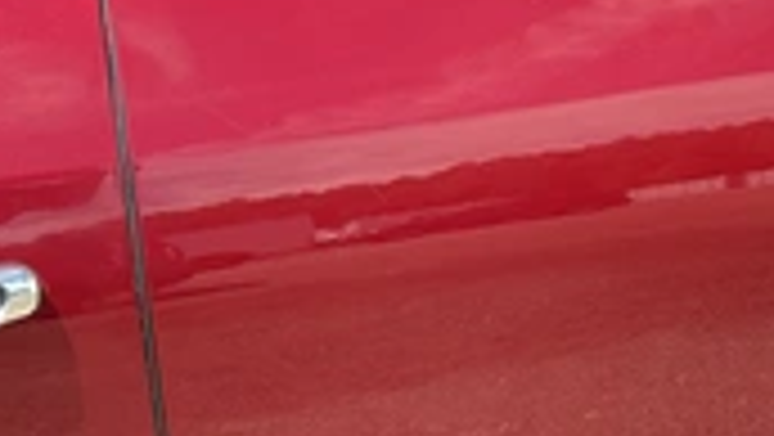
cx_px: 783
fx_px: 1458
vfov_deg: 16.9
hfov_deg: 27.9
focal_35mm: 71
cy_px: 324
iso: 25
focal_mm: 3
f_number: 1.8
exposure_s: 1/367
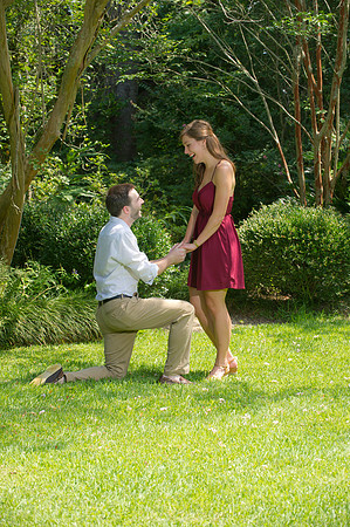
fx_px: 1432
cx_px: 175
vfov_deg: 20.8
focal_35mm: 98
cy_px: 264
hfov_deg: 13.9
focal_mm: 98
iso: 320
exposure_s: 1/250
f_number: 5.6
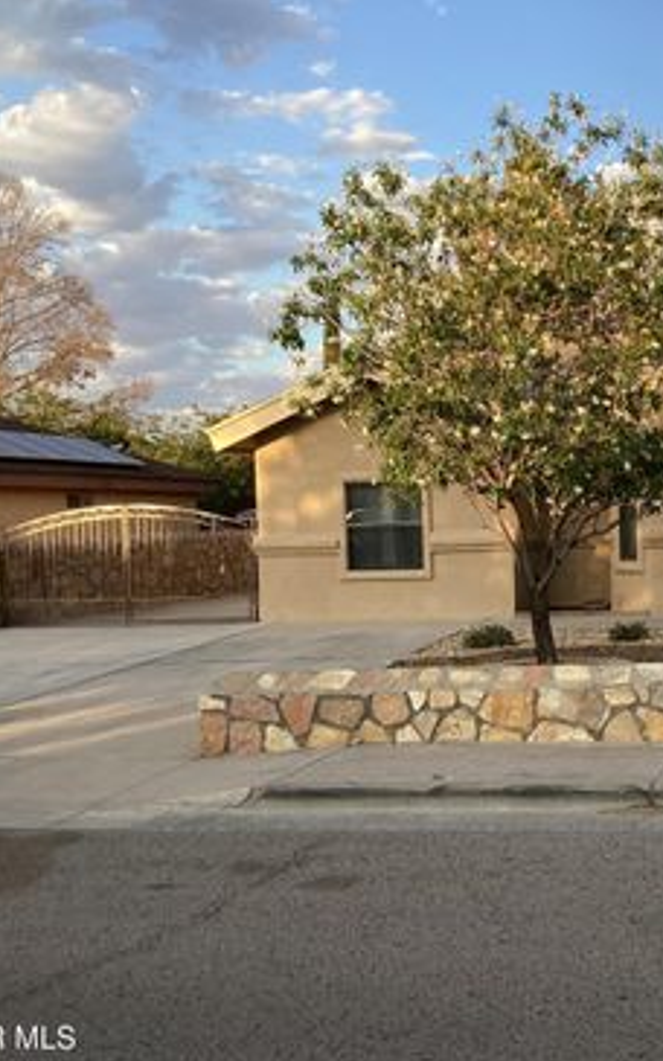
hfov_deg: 27.3
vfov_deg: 44.4
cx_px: 625
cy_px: 542
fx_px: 1301
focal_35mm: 45
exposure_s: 1/210
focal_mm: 3.3
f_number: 2.4
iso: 25
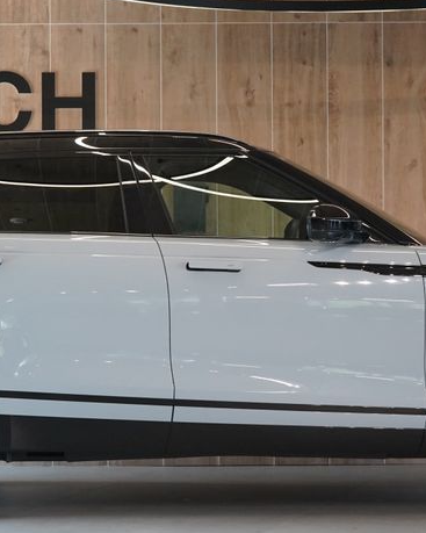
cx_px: 200
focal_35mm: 132
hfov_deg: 11.7
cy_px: 300
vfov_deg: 14.6
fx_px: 2081
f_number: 5.6
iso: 3200
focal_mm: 63
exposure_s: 1/160
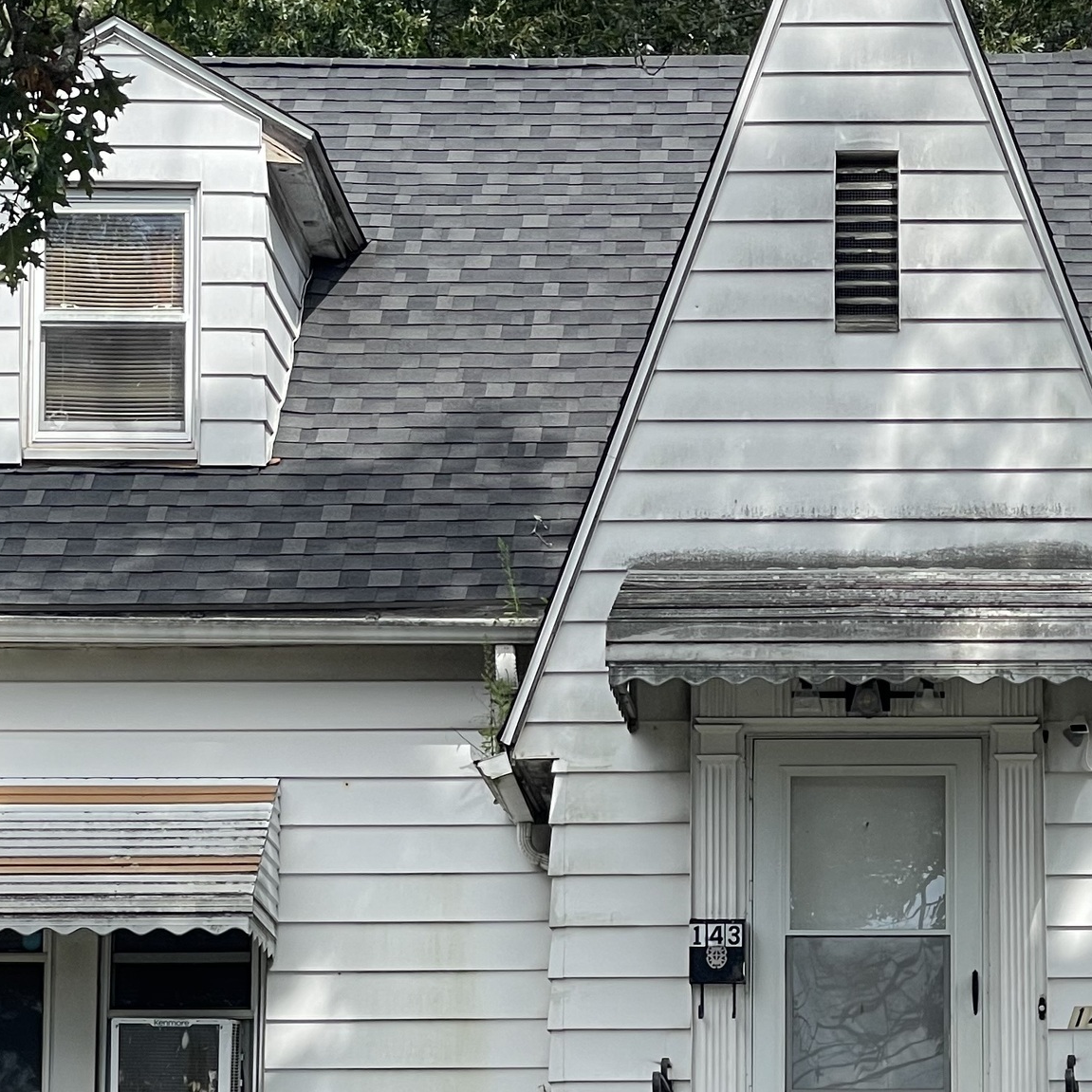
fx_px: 5389
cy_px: 925
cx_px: 916
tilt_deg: +7.9
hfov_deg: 11.5
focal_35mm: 151
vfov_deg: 11.5
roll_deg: +0.3
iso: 20
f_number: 2.2
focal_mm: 7.5
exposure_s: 1/657
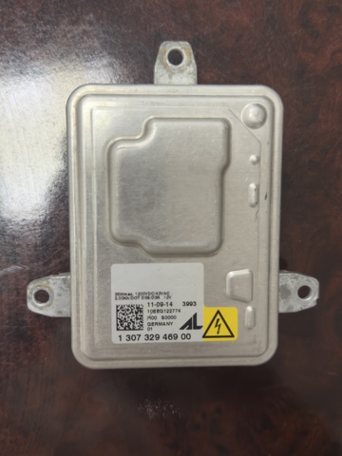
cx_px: 171
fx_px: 461
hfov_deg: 40.7
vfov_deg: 52.6
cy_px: 228
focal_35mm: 35
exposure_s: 1/40
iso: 640
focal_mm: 6.76
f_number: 1.78
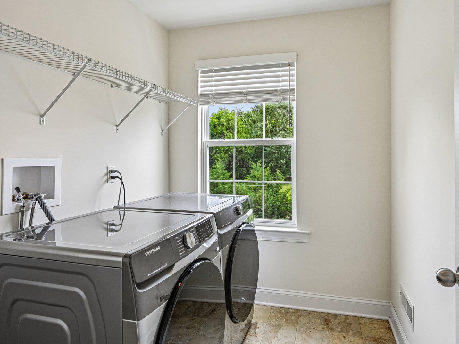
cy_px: 156
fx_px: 292
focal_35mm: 22
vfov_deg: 61.0
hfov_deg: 76.2
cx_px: 253
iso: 800
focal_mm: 16
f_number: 8
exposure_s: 1/200
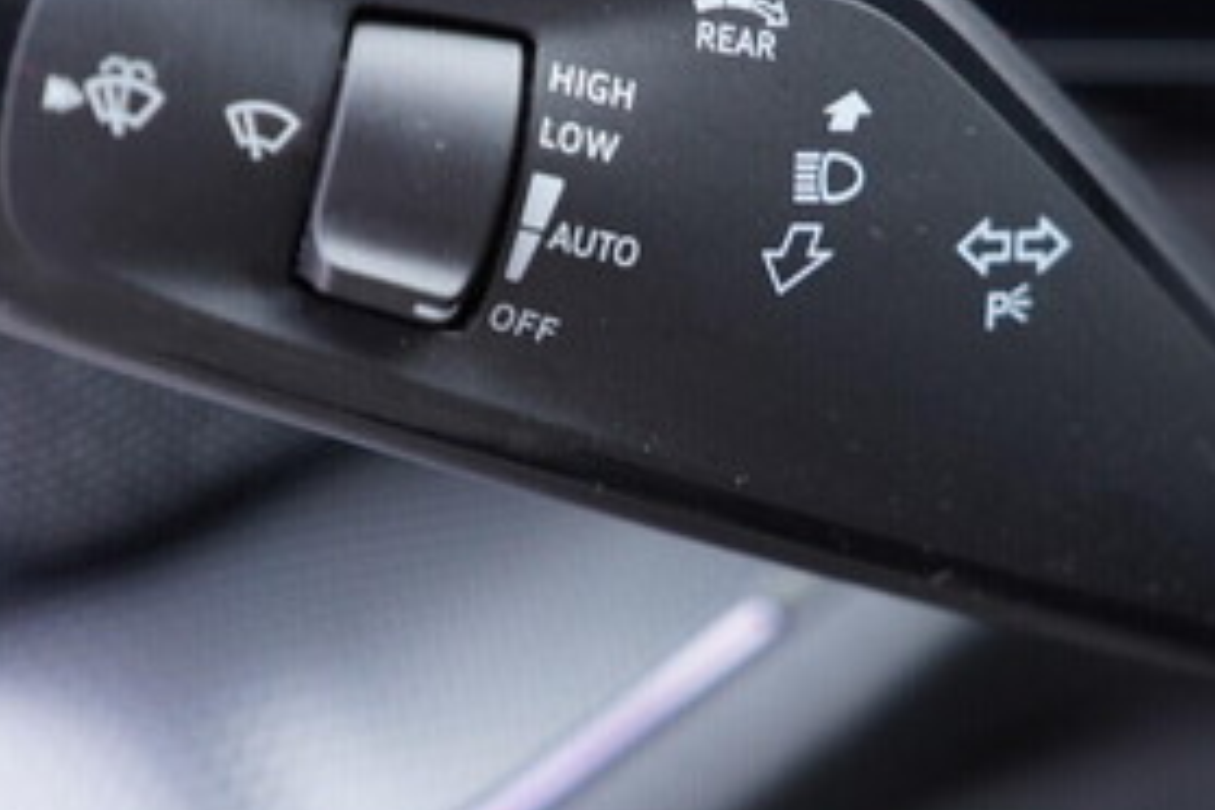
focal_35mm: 71
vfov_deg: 19.2
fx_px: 2396
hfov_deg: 28.5
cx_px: 623
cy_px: 351
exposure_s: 1/40
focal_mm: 24
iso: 500
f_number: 2.8
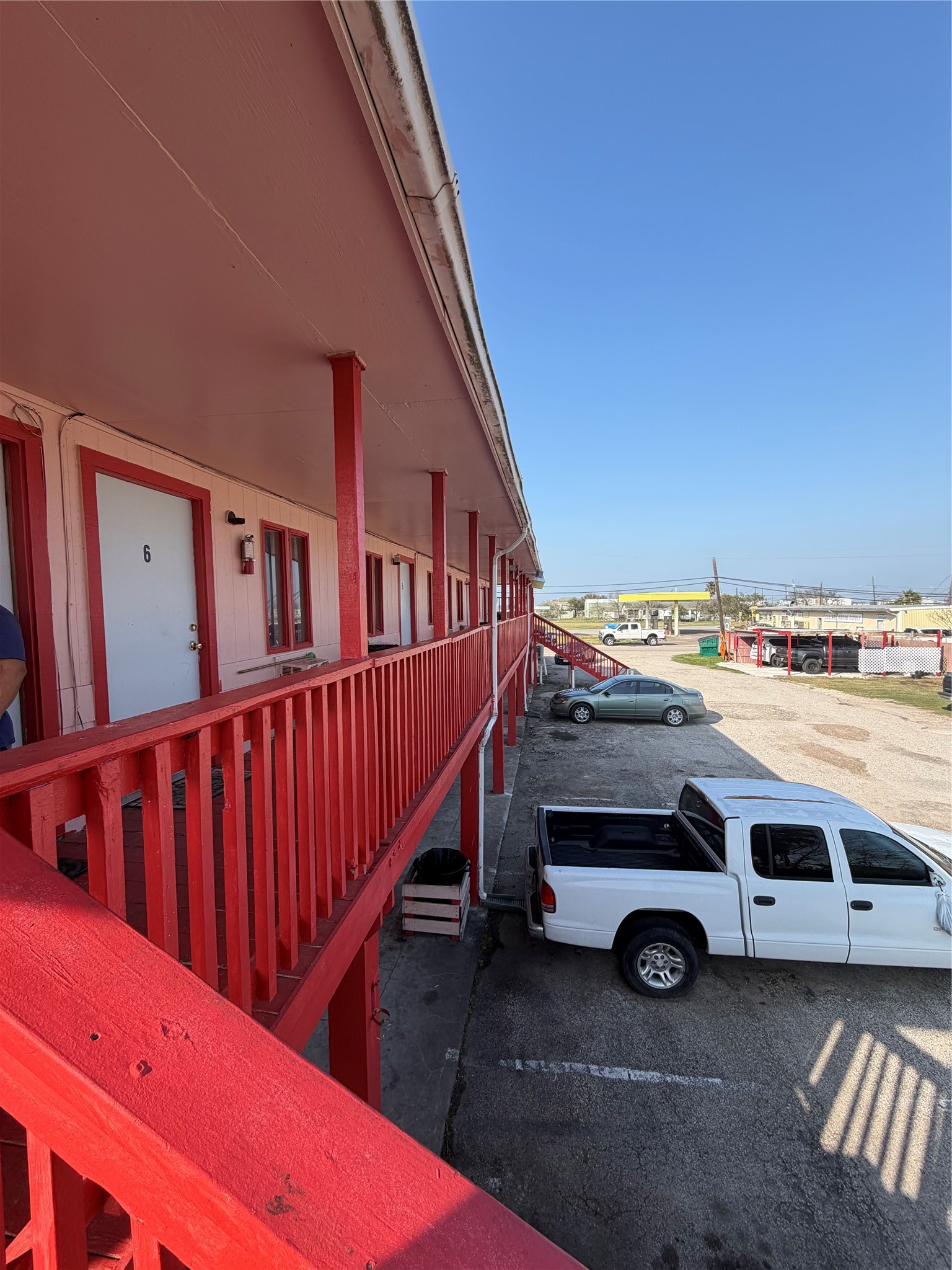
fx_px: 513
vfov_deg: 102.1
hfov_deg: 85.7
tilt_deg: -2.4
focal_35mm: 14
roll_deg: +0.6
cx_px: 476
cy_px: 635
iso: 40
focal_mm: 2.22
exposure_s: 1/717
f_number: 2.2
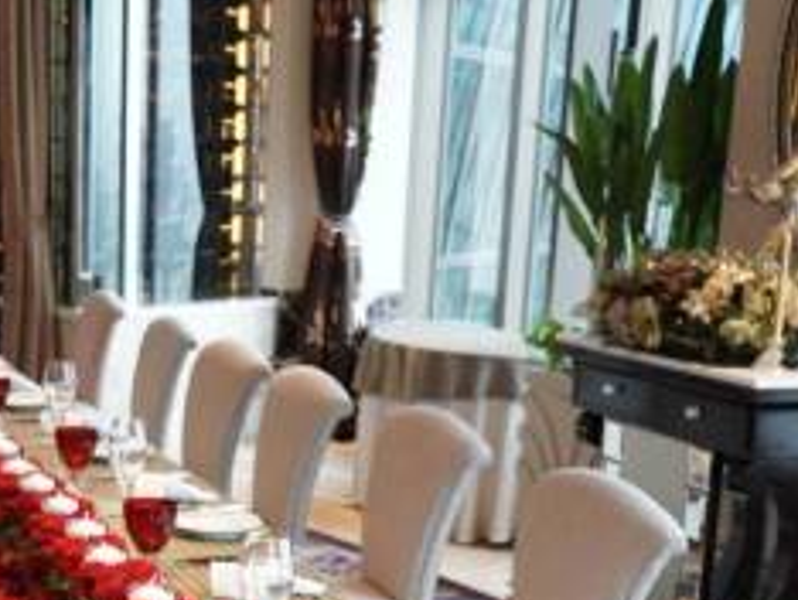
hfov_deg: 27.9
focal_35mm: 69
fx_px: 1592
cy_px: 638
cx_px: 232
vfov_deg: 20.5
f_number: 8
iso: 1000
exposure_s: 1/13
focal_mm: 28
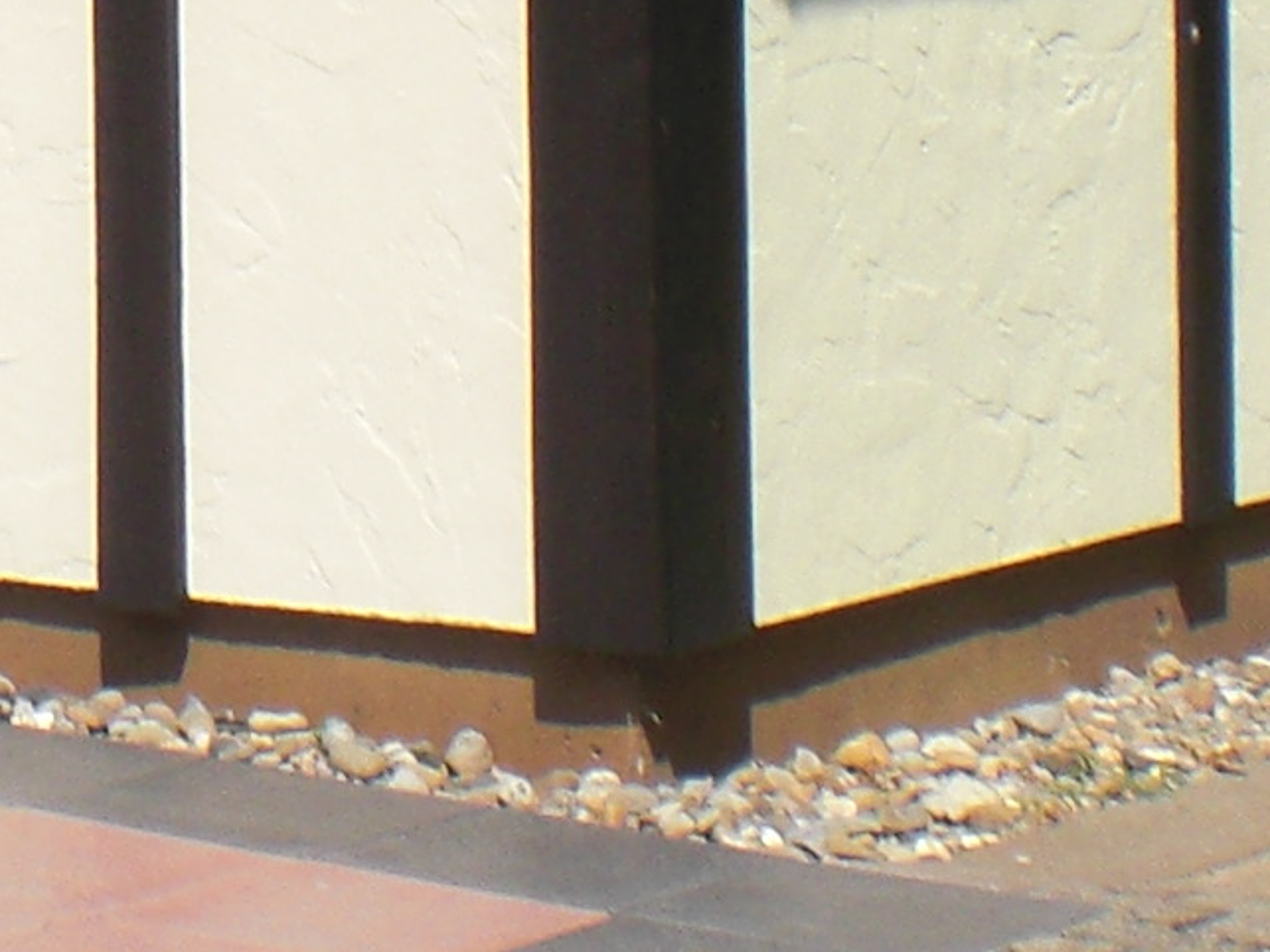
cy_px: -707
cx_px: -188
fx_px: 7080
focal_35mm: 193
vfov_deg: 7.5
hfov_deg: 10.1
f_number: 5.6
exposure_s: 1/500
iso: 64
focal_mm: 6.3
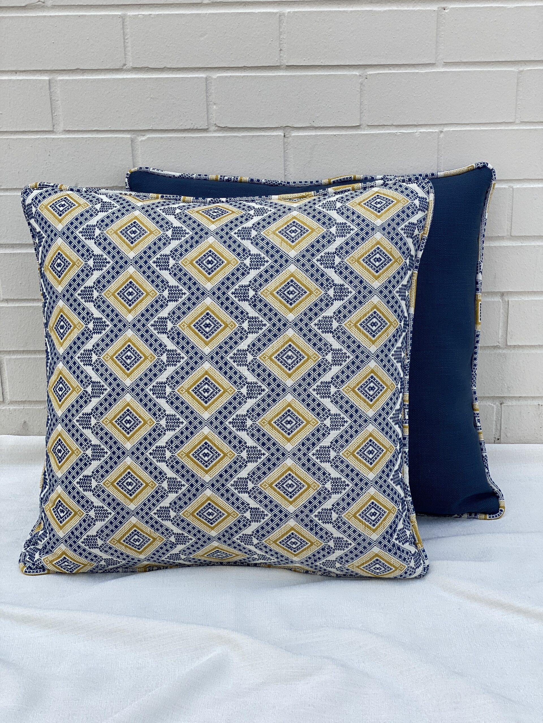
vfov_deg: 36.8
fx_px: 1088
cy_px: 362
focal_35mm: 52
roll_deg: +1.1
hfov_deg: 28.0
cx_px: 272
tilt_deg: -17.5
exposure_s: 1/1020
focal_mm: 6
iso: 20
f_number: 2
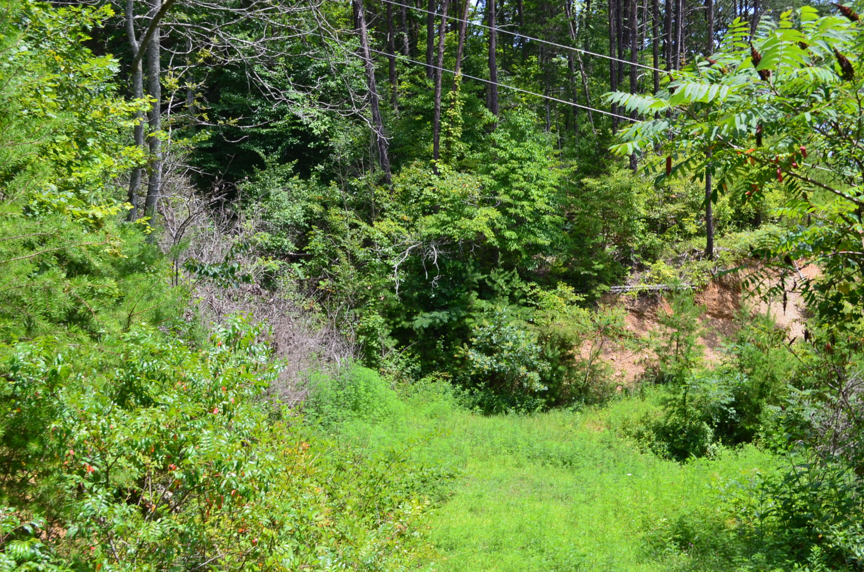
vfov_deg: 31.8
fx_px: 1006
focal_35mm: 42
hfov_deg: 46.5
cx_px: 432
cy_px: 286
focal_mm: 28
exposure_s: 1/200
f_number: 10
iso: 400
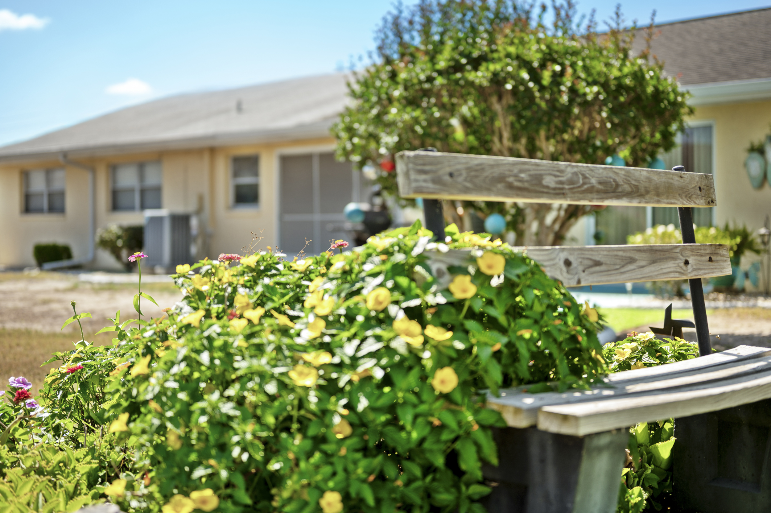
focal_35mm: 50
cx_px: 386
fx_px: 1070
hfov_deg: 39.6
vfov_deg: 27.0
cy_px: 256
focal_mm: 50
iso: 125
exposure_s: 1/2000
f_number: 1.8
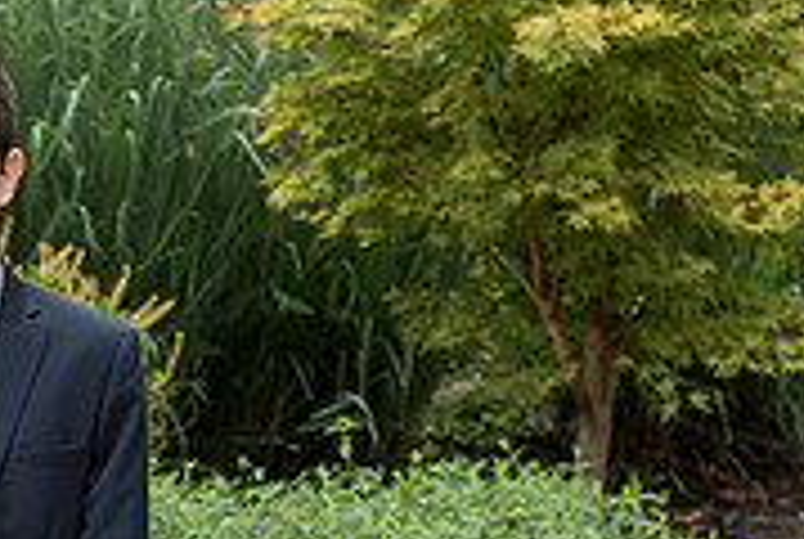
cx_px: -268
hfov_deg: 11.9
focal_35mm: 167
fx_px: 3736
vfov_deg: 8.1
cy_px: 720
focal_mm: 50
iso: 400
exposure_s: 1/640
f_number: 4
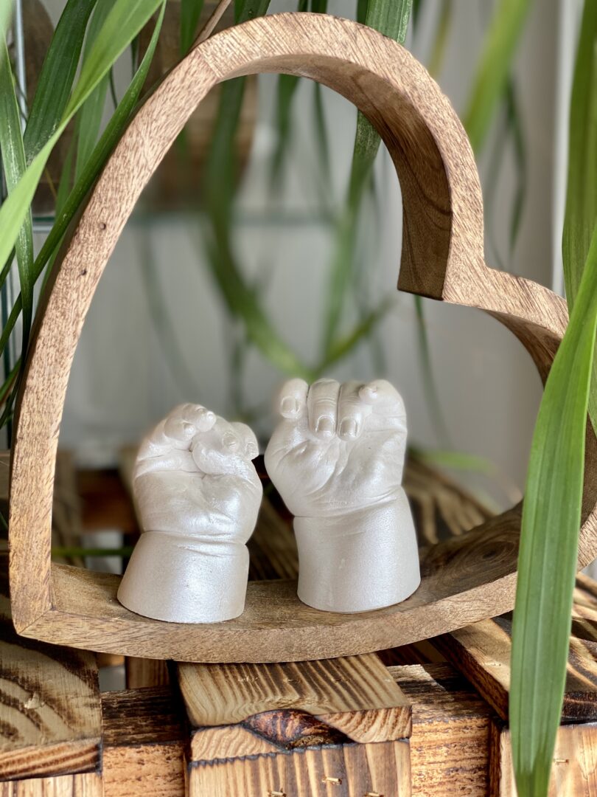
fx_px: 1196
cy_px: 398
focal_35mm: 52
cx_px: 298
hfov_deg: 28.0
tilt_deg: -7.6
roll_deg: +0.1
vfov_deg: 36.8
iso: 32
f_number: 2
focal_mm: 6
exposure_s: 1/122
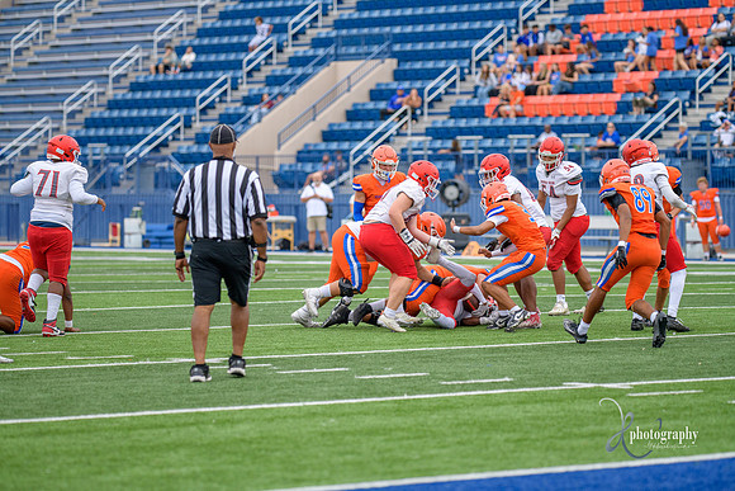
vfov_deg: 8.1
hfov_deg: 12.1
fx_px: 3471
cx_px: 368
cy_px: 246
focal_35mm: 170
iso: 360
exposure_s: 1/800
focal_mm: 170
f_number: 2.8
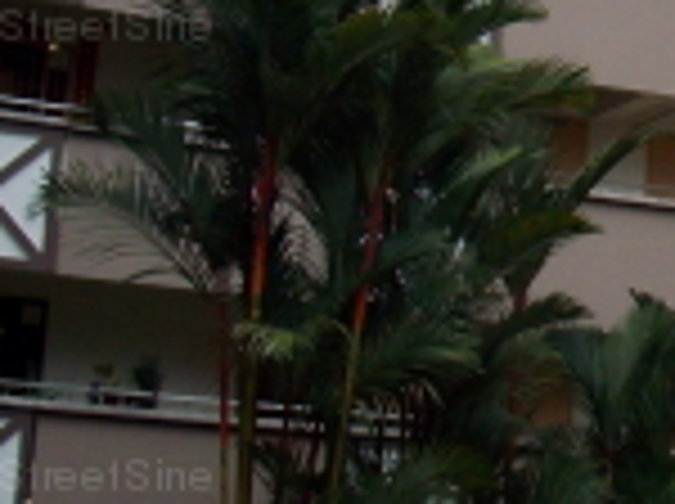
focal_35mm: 136
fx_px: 2648
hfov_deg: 13.2
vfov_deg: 10.8
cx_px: 1188
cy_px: 32
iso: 80
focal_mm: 6.2
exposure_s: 1/200
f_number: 2.8
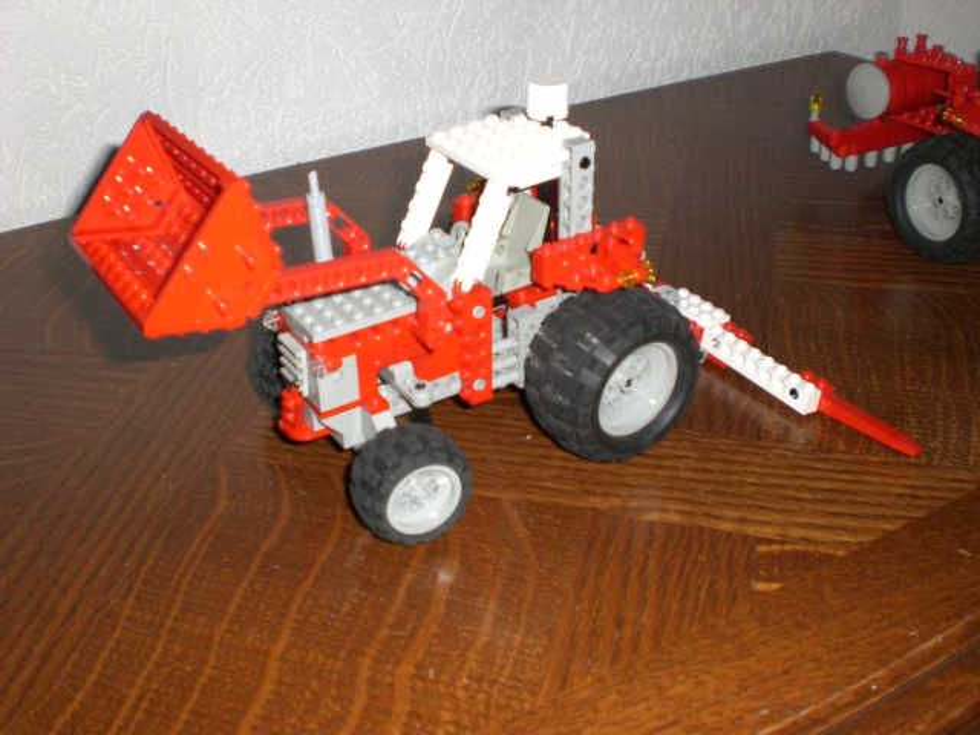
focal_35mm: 38
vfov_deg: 37.7
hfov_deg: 49.0
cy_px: 368
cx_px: 490
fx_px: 1076
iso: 200
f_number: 3.1
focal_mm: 6.3
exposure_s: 1/60
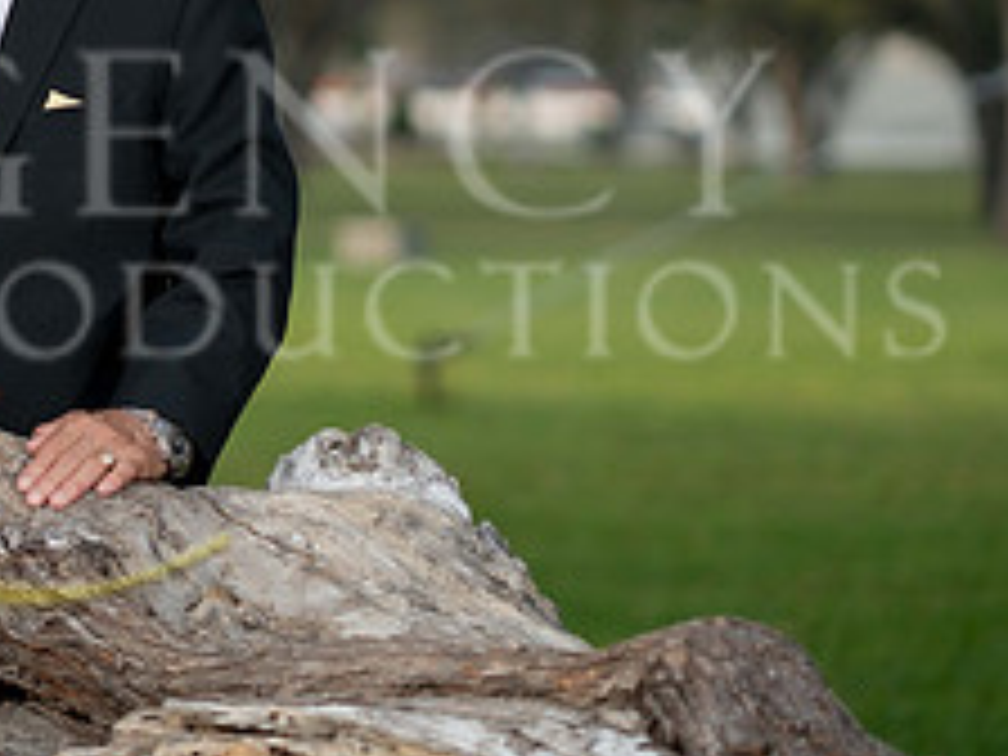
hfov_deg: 9.2
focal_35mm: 212
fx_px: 6173
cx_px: -94
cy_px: 38
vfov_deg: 7.0
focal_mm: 85
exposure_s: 1/1600
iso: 200
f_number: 2.2
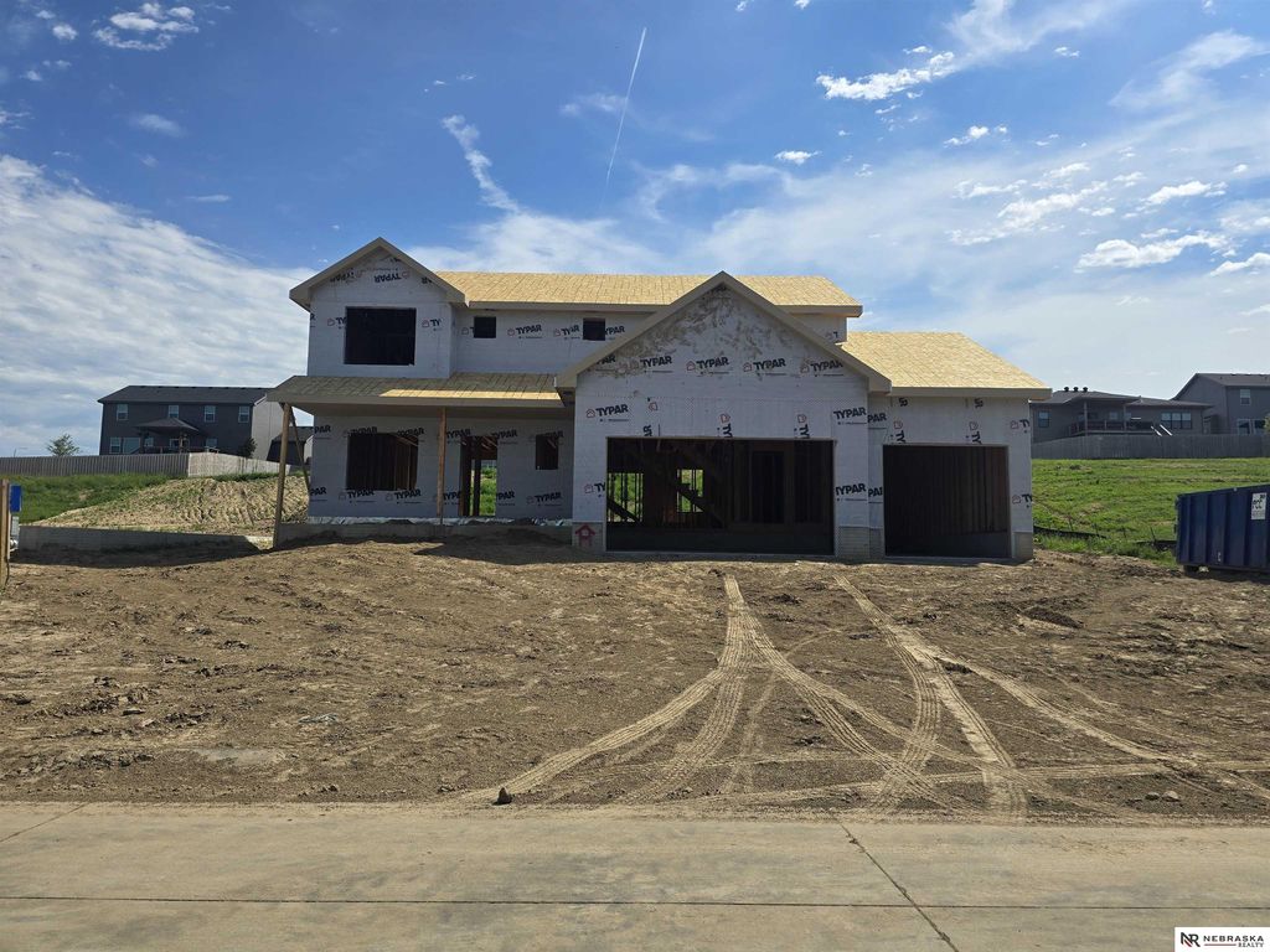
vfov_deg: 58.9
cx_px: 635
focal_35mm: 23
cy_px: 476
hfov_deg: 73.9
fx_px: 844
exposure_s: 1/1354
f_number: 1.7
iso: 12
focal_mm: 6.3
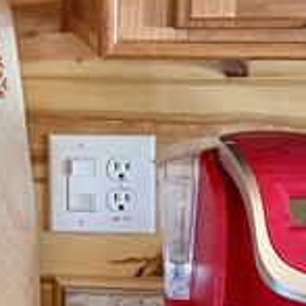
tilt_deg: -6.1
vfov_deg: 11.7
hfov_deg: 10.8
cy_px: 44
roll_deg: +1.3
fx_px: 1480
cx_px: -310
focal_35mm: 148
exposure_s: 1/60
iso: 250
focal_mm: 6.76
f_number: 1.78
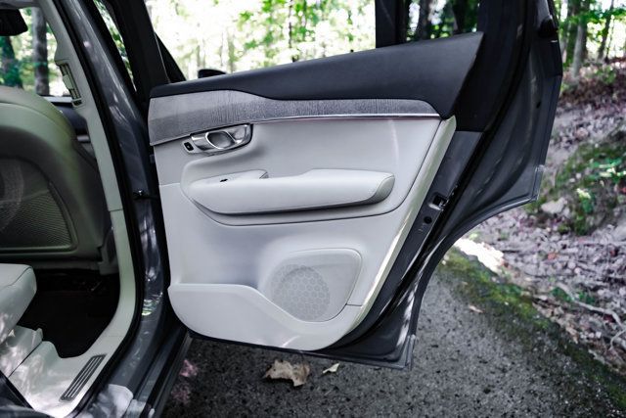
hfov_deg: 73.7
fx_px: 417
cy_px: 209
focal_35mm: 24
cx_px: 313
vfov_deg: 53.2
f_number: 2.8
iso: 1600
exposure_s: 1/200
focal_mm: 24
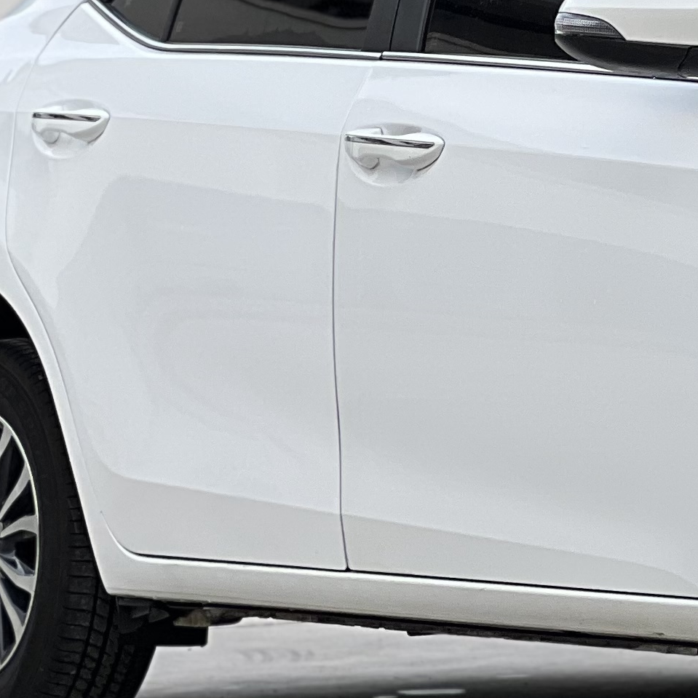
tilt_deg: +2.9
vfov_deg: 6.1
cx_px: 1044
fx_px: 6525
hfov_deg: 6.1
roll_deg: +0.5
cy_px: -114
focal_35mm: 286
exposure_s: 1/121
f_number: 2.8
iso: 32
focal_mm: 9
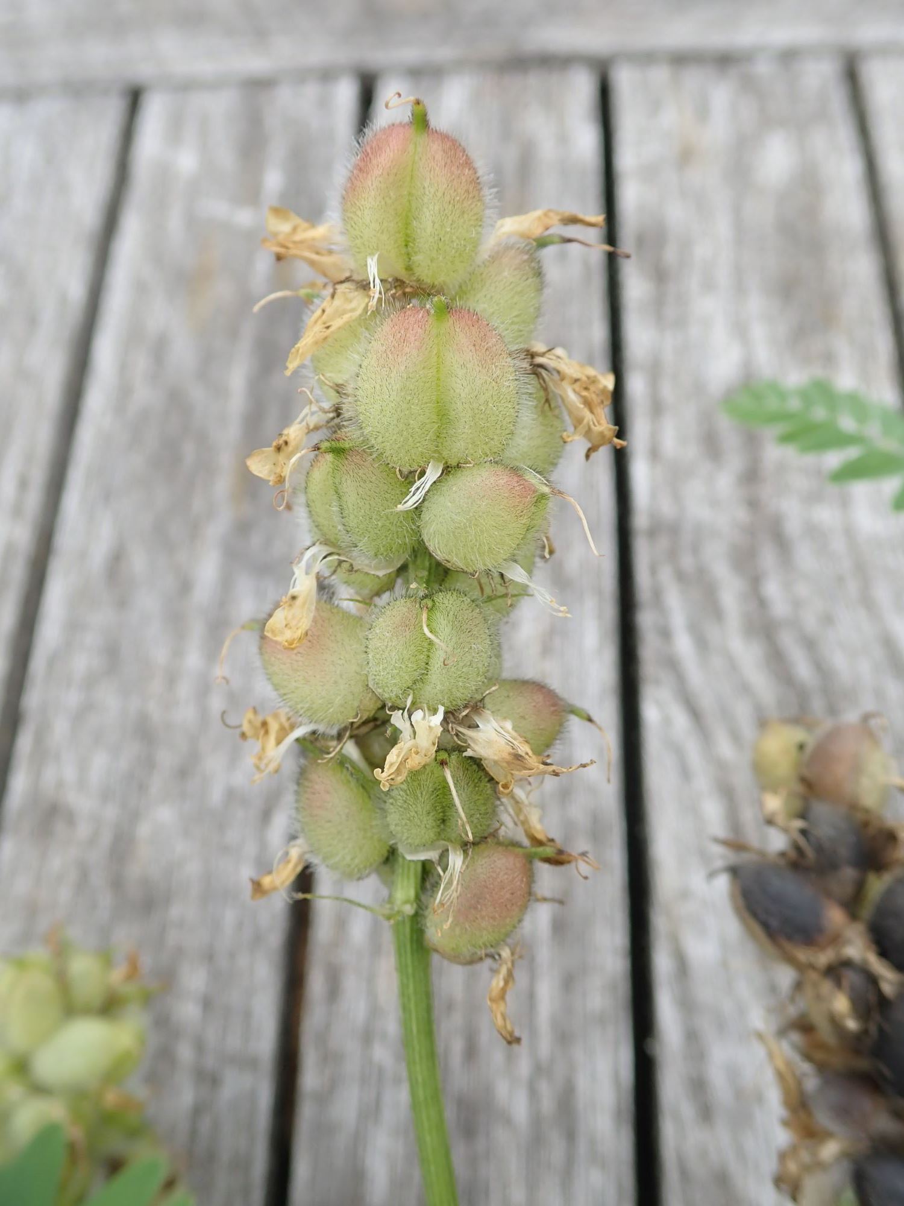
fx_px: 1045
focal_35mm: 30
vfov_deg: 60.0
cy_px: 603
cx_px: 452
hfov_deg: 46.8
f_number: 3.2
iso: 100
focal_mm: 5.5
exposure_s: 1/125
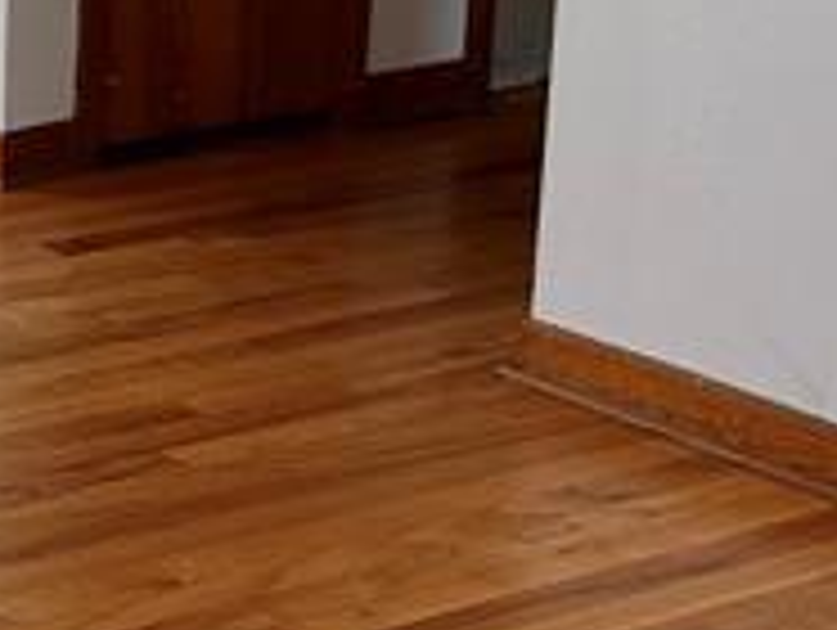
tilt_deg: -9.6
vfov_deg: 10.9
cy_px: -238
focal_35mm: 132
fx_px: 3196
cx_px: -954
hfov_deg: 12.6
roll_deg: +0.1
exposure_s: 1/121
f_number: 1.78
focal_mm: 6.86
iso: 80
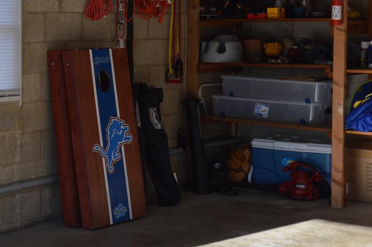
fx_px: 1032
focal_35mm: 100
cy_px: 53
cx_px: 115
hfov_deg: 20.3
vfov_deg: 13.6
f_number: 5
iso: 200
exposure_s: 1/100
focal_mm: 24
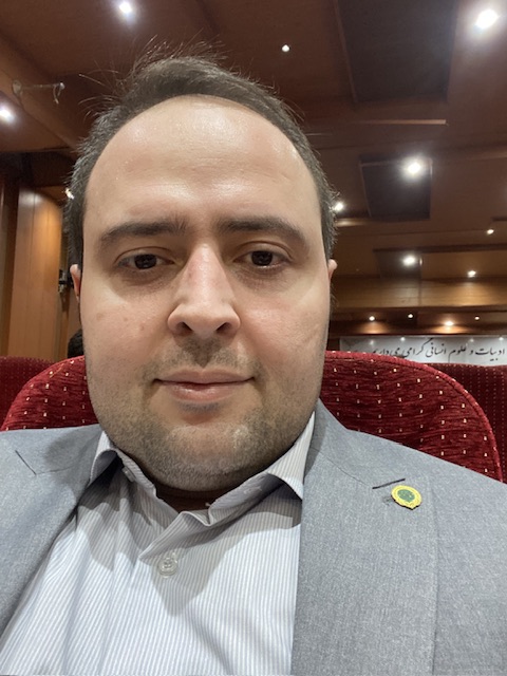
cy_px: 338
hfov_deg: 46.8
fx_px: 586
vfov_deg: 60.0
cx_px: 254
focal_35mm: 30
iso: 320
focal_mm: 2.71
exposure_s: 1/25
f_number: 2.2
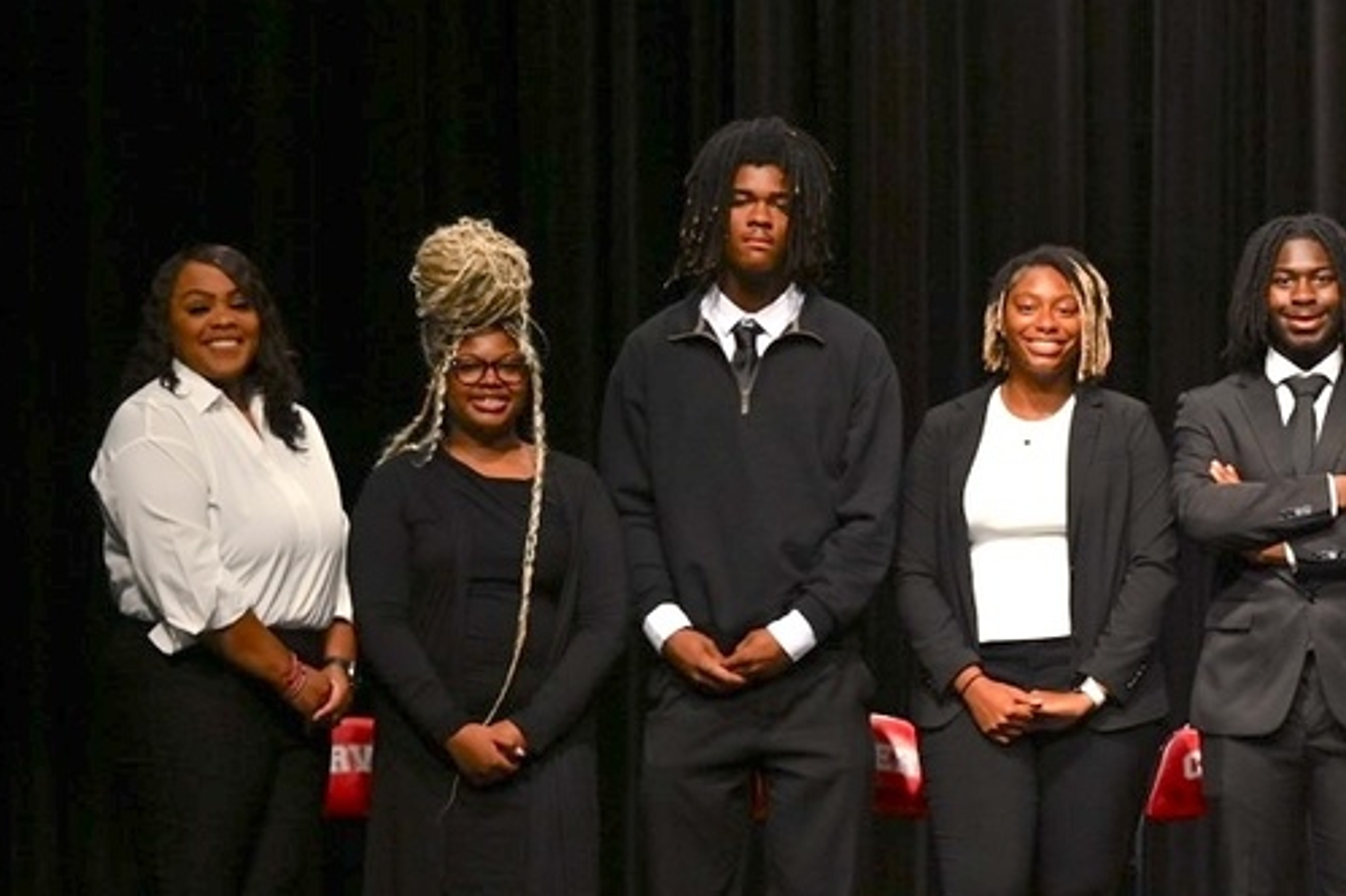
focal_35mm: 193
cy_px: 694
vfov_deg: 7.1
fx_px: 7211
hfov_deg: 10.6
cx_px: 1346
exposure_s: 1/250
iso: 200
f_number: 4.5
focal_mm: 94
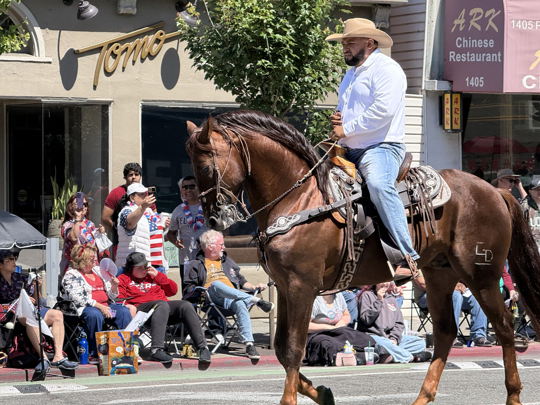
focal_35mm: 120
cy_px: 202
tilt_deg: +0.2
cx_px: 270
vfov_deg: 12.3
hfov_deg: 16.4
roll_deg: +0.1
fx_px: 1872
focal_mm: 15.66
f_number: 2.8
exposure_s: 1/1186
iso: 64
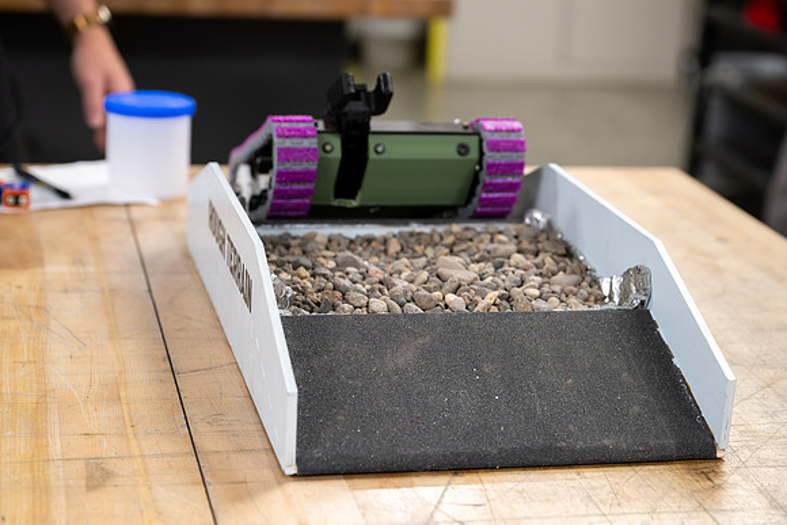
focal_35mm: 78
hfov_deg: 26.0
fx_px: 1703
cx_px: 403
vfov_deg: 17.5
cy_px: 292
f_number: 4
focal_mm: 70
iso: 2500
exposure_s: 1/250
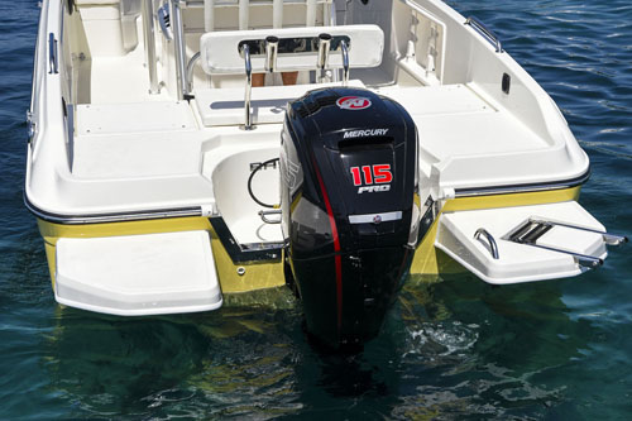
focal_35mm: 62
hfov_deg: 32.4
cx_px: 316
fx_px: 1088
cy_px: 210
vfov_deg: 21.9
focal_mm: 62
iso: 200
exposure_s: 1/250
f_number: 16
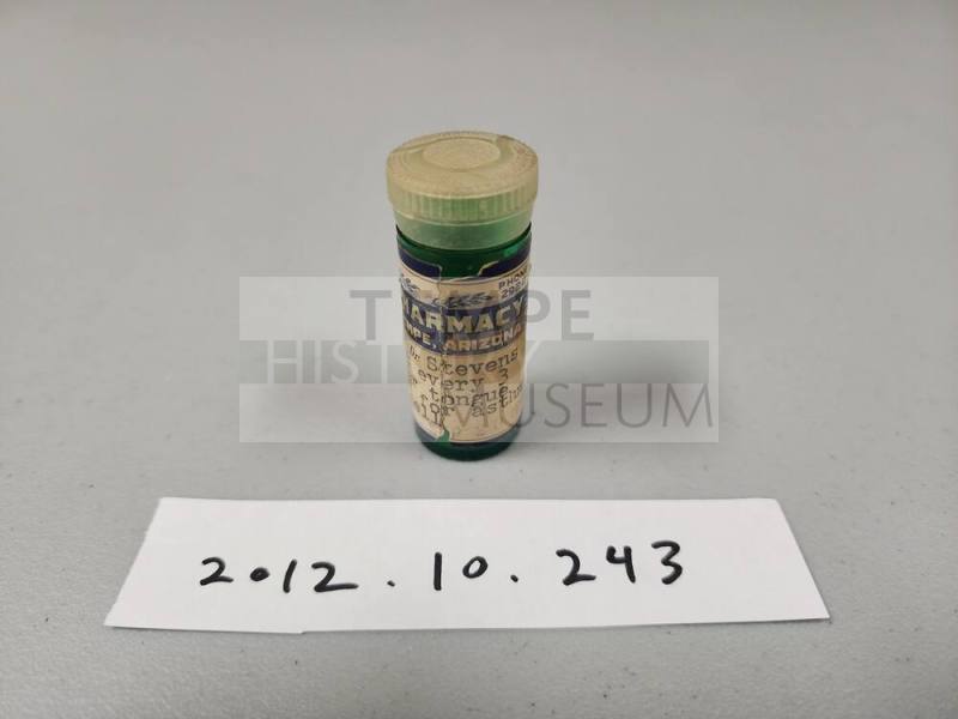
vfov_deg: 58.9
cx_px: 479
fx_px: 637
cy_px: 360
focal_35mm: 23
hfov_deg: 73.9
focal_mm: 6.4
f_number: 1.8
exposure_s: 1/120
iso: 500
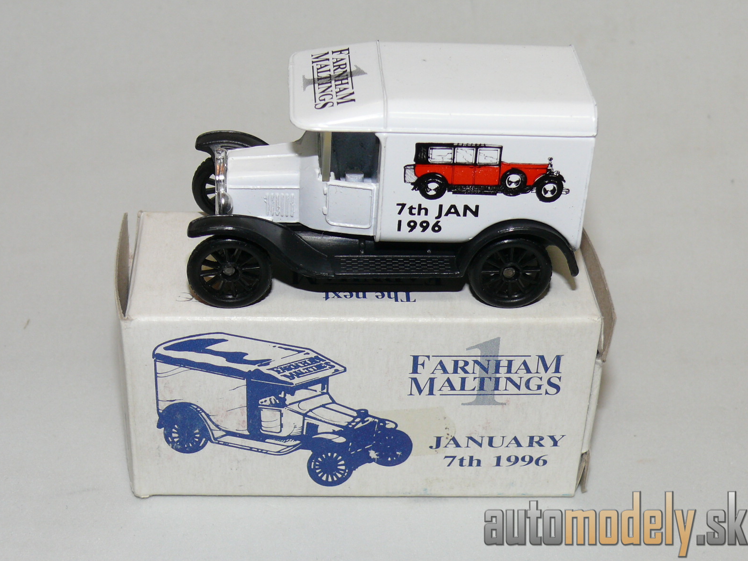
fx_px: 1491
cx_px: 375
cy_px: 279
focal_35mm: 69
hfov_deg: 28.2
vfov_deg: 21.3
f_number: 4
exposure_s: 1/30
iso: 100
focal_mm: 10.8
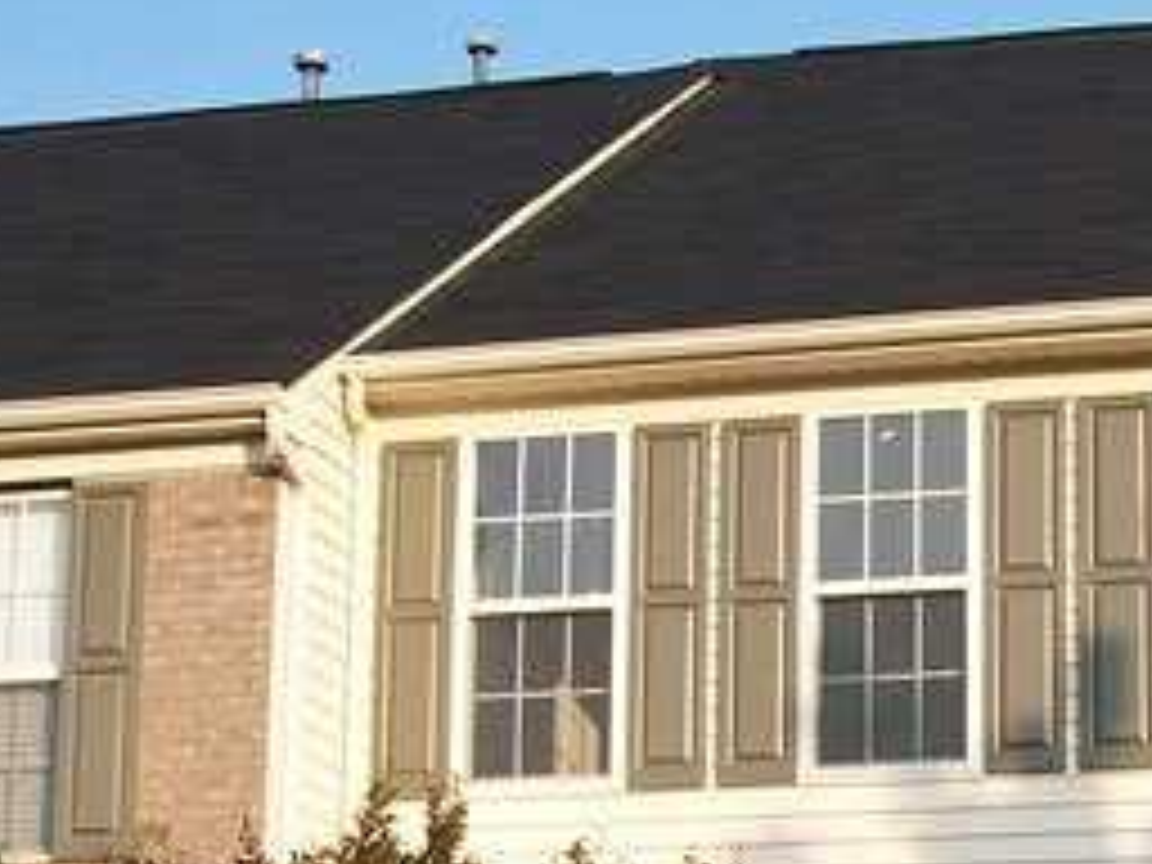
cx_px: 1188
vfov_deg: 14.5
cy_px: 914
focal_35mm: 100
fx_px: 3328
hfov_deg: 19.0
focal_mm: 7.1
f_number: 3.2
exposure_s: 1/400
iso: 80
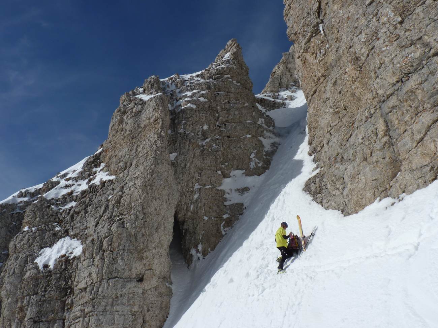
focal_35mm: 27
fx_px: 342
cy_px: 164
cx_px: 219
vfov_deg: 51.4
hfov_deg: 65.3
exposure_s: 1/500
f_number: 7.1
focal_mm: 4.8
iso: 80
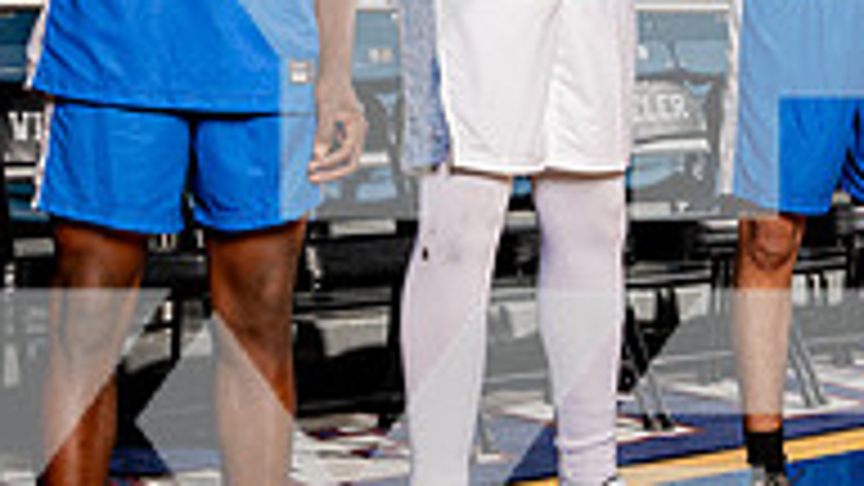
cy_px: -16
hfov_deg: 27.8
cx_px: 544
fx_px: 1741
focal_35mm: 76
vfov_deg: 15.6
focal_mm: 24
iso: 160
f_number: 7.1
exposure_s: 1/125
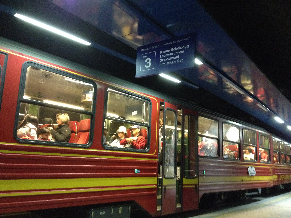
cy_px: 109
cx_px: 146
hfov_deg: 52.6
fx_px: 294
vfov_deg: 40.7
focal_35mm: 35
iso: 640
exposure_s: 1/15
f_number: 2.4
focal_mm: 4.28
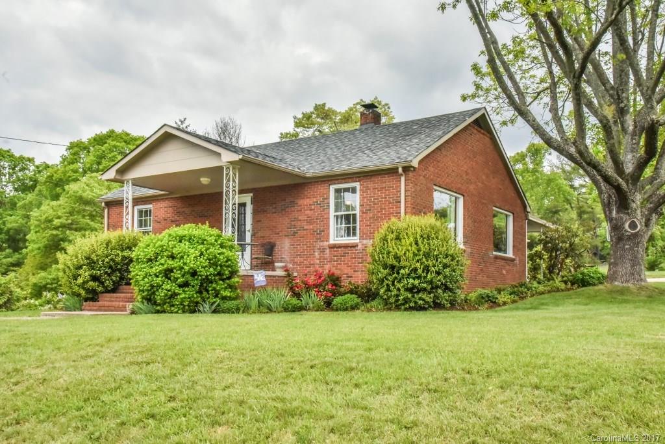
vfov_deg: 41.2
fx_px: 591
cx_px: 332
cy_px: 222
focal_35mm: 32
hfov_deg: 58.7
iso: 4000
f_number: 18
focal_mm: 32
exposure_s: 1/320
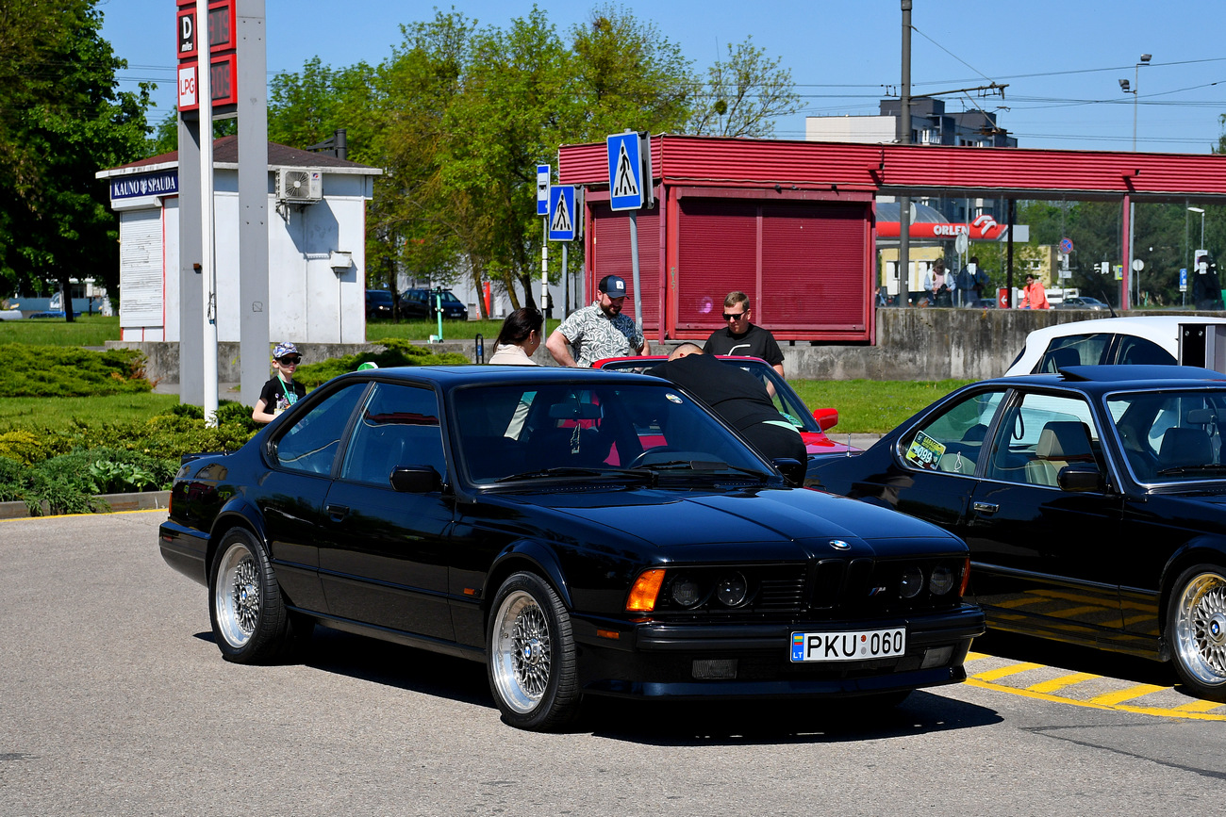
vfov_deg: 20.3
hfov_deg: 30.1
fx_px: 2282
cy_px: 408
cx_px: 613
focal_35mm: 67
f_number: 6.3
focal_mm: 45
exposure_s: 1/1600
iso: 200
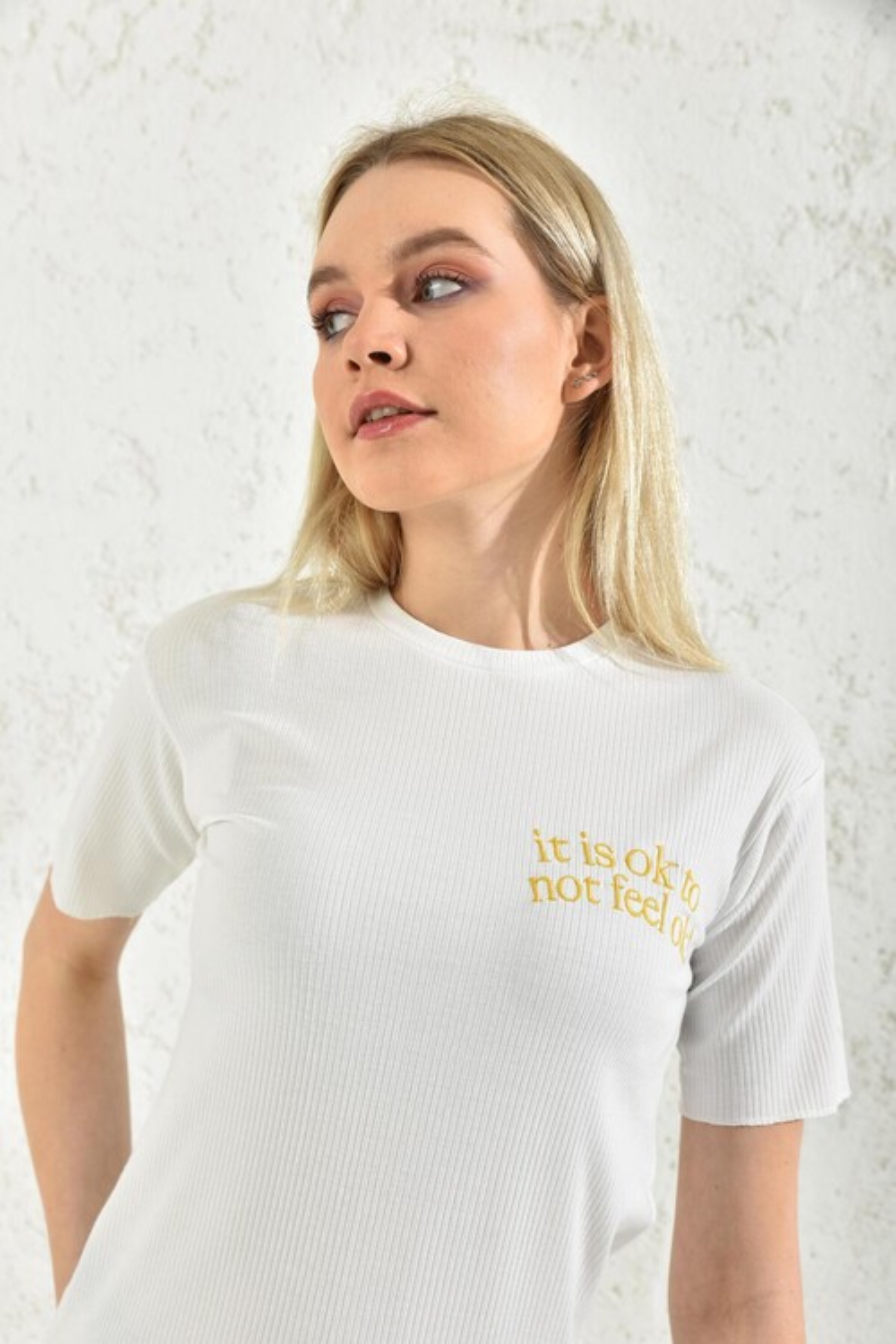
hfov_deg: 28.1
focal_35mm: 48
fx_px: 1792
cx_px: 448
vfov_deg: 41.1
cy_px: 672
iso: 100
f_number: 7.1
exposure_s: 1/160
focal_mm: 48
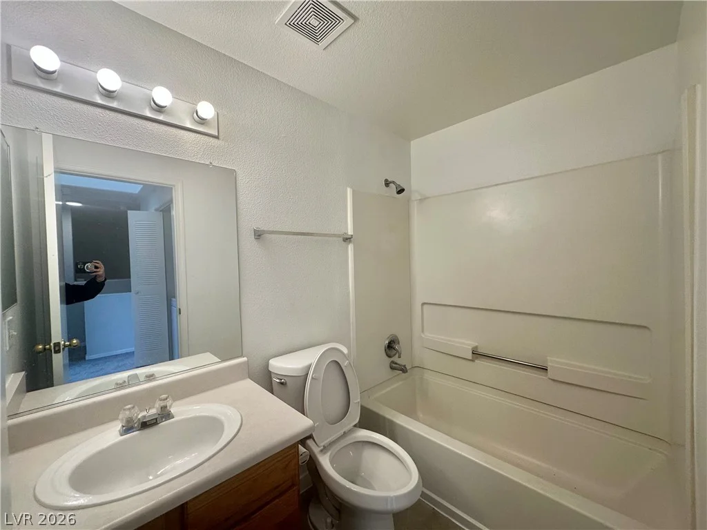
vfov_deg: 85.7
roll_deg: +2.0
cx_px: 354
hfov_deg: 102.1
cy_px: 265
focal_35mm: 14
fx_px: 286
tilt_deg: -2.5
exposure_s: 1/120
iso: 80
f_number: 2.2
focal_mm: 2.22
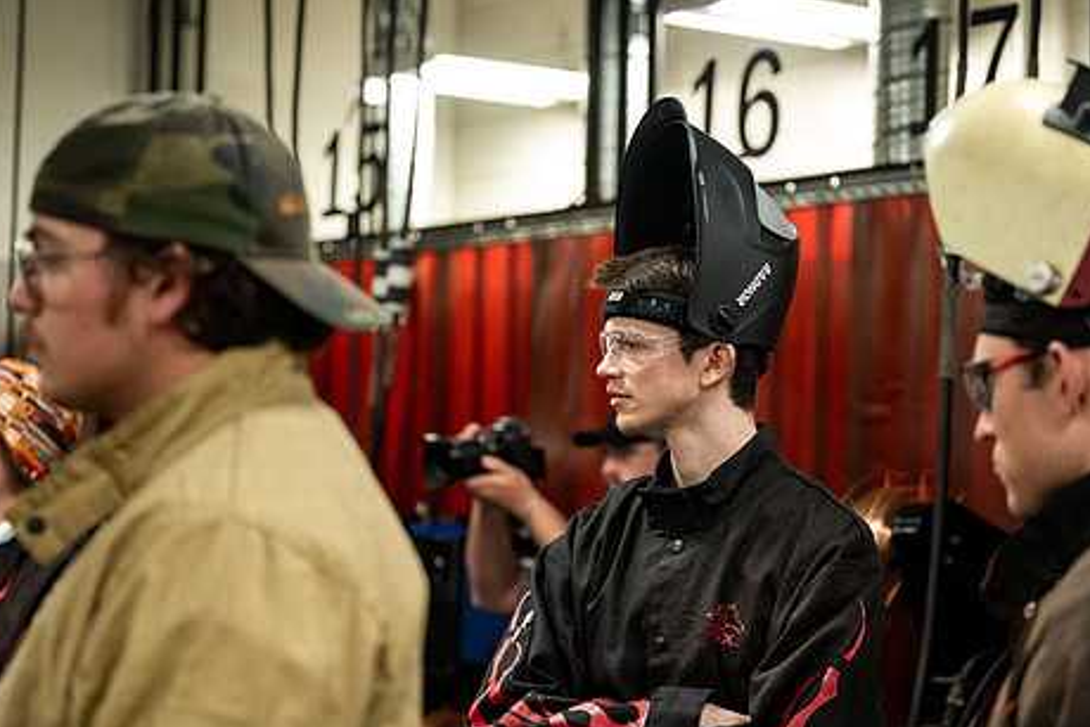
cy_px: 348
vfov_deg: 14.6
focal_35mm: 94
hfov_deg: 21.7
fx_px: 2847
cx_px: 611
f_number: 2.8
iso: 4000
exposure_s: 1/640
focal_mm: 70
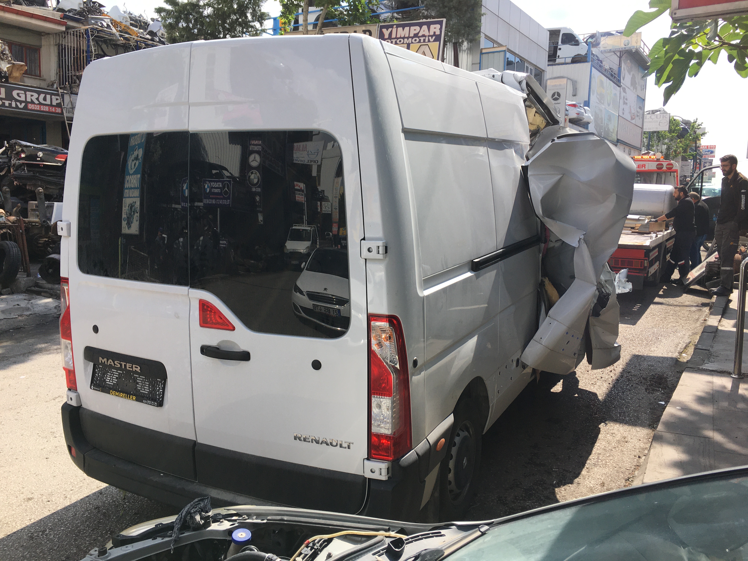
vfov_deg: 48.2
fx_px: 627
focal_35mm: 29
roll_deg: -0.5
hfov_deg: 61.7
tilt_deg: -5.5
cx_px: 374
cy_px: 280
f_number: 2.2
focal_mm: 4.15
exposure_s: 1/845
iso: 25
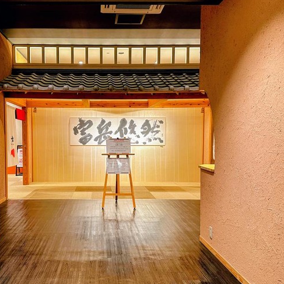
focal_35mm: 34
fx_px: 316
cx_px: 104
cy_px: 152
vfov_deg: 48.4
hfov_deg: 47.9
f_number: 1.78
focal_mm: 6.86
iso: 160
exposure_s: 1/100
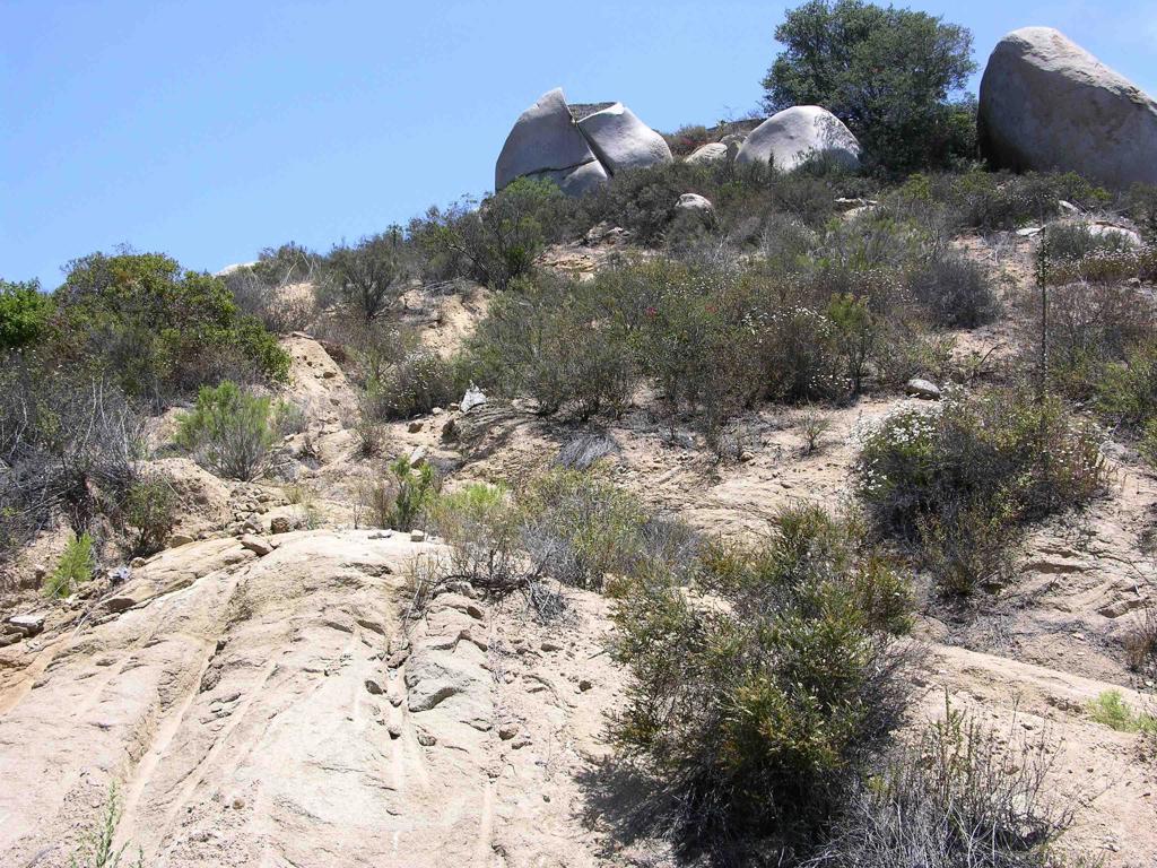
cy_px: 434
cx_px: 578
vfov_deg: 40.7
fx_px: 1170
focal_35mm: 35
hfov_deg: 52.6
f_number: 8
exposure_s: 1/115
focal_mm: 8.9
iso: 50
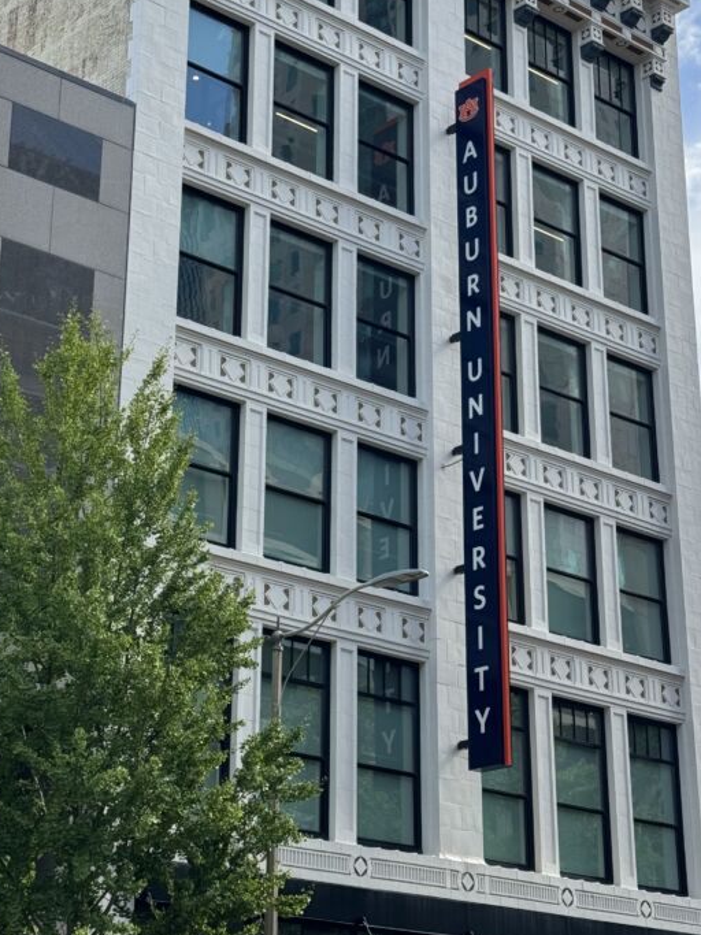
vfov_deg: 26.9
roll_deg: -0.4
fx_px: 1945
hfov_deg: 20.4
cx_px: 352
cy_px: 331
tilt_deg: +22.8
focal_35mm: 72
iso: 64
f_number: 1.78
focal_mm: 6.76
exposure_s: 1/1681
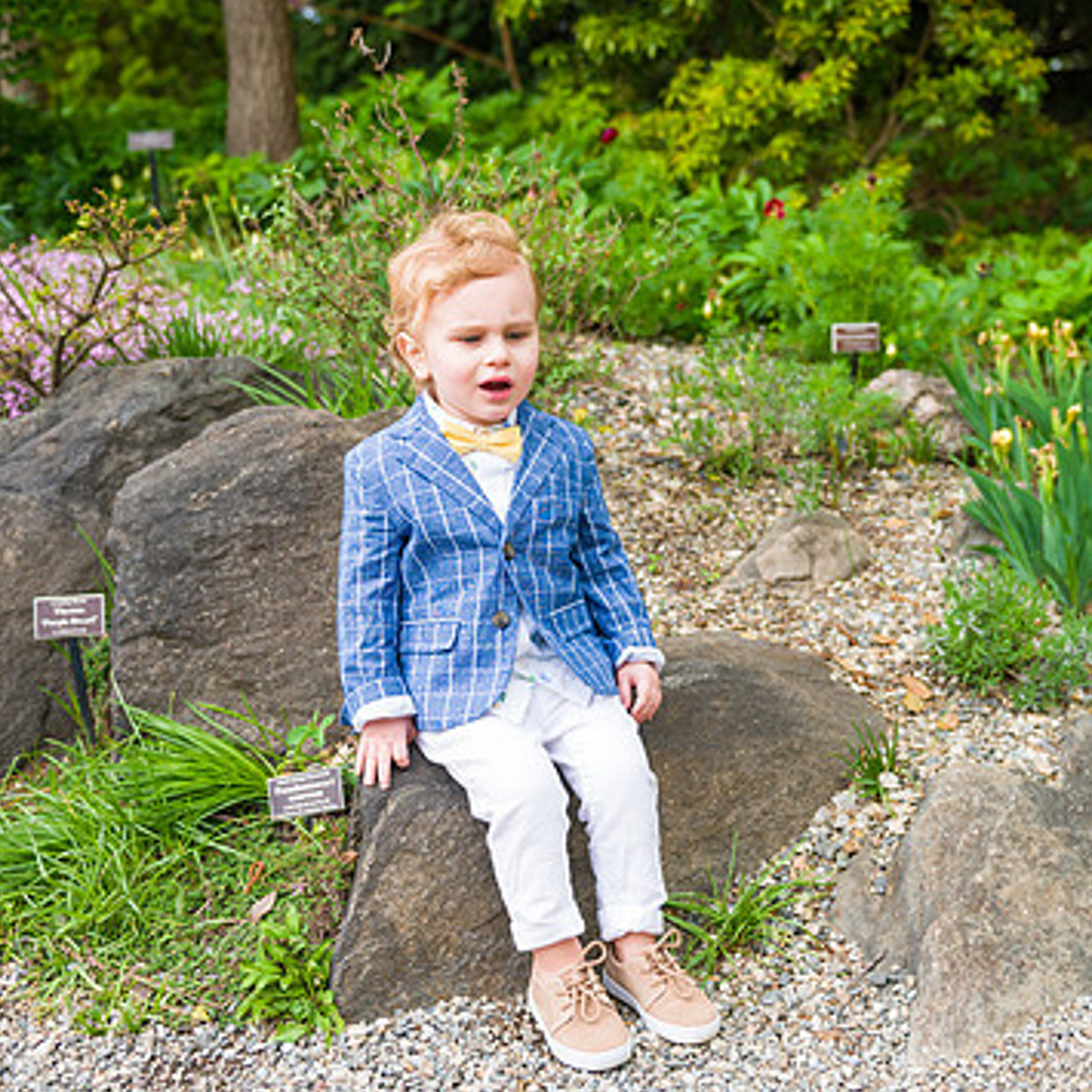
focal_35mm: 43
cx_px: 603
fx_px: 1535
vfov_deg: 39.2
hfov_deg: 39.1
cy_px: 578
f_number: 3.5
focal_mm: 31
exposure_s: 1/500
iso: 200
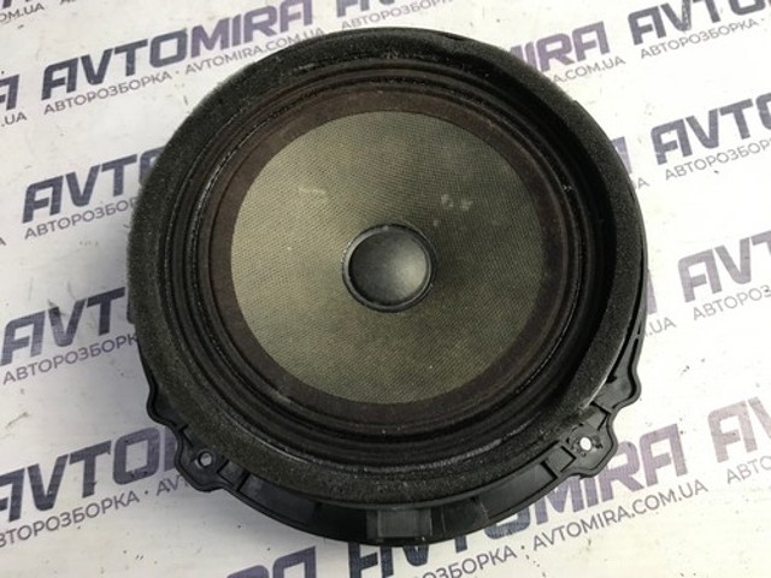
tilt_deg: -71.4
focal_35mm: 28
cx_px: 386
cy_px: 289
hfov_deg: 63.4
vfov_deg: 49.7
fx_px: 624
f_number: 1.8
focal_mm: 3.99
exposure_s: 1/17
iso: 32
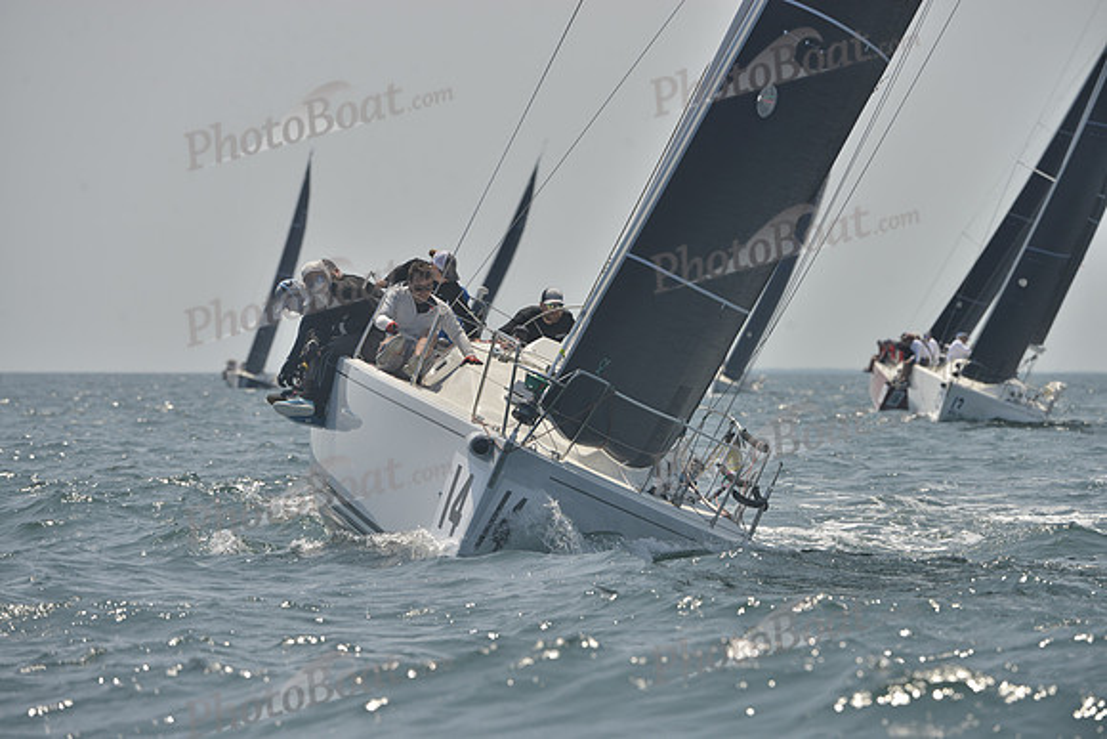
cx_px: 554
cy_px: 370
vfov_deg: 4.6
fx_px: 9227
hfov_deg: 6.9
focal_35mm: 300
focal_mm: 300
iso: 280
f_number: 8
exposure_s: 1/1250
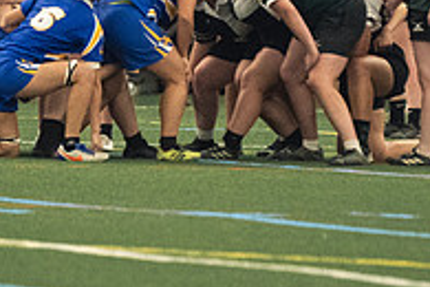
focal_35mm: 891
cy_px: 132
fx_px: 10642
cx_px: 179
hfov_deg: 2.3
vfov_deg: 1.5
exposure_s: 1/500
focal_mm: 200
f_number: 2.8
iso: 9000
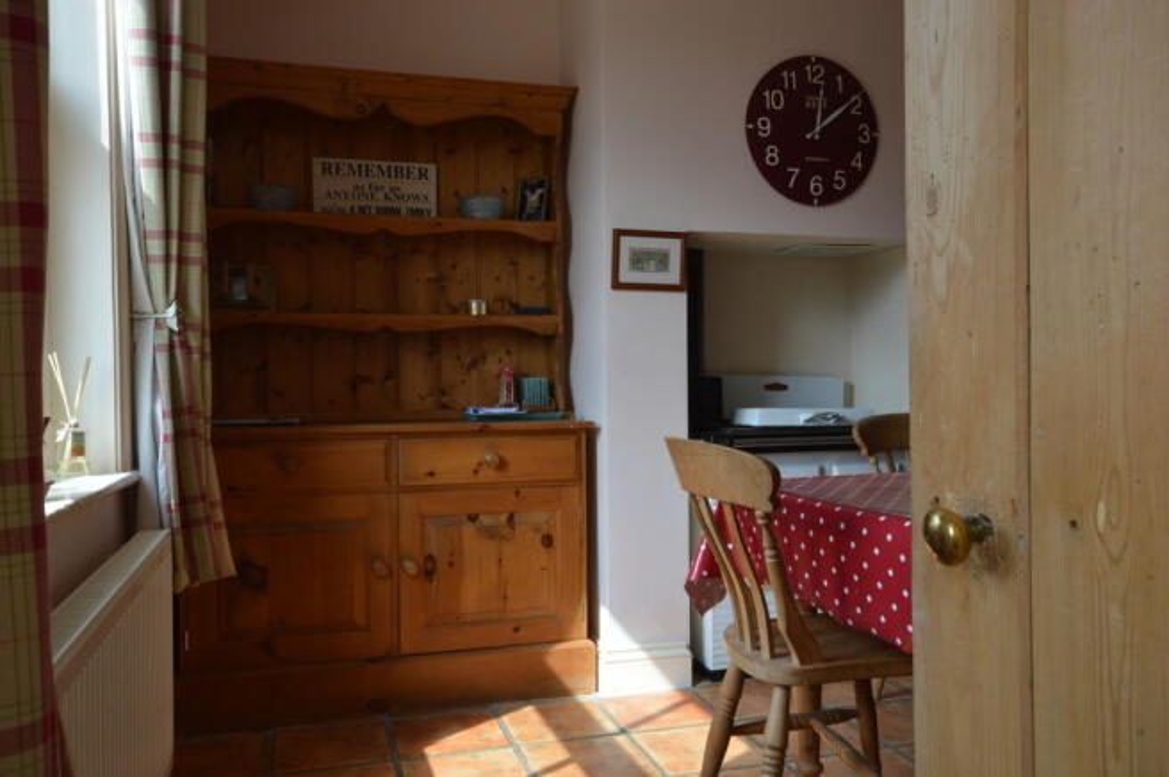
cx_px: 584
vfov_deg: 43.5
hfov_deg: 62.0
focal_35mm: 30
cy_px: 388
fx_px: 973
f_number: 18
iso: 100
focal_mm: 20
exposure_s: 1/6
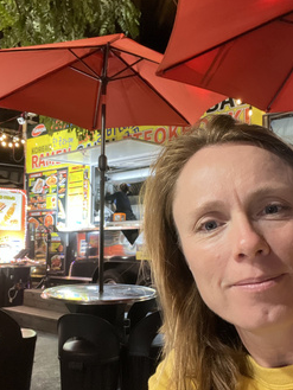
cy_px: 211
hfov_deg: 40.7
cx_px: 158
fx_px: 395
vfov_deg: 52.5
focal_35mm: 35
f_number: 2.2
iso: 400
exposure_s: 1/40
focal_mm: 2.71
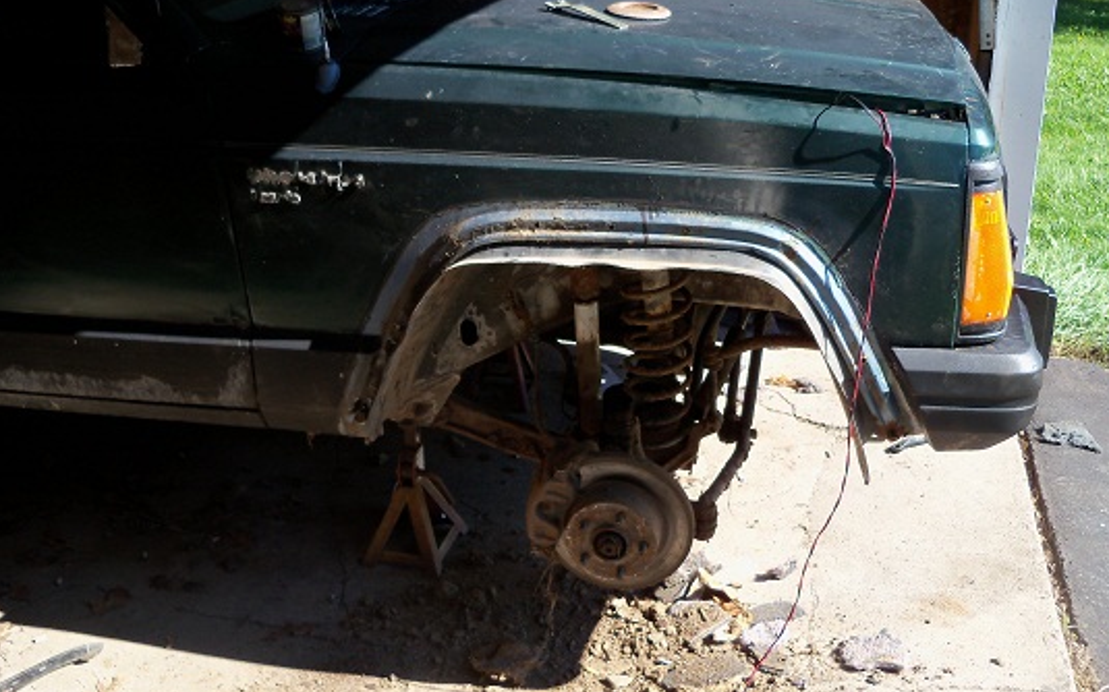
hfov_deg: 51.6
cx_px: 551
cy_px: 312
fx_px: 1148
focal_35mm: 38
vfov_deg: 33.5
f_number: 3.5
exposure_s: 1/200
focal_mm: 6.2
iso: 80
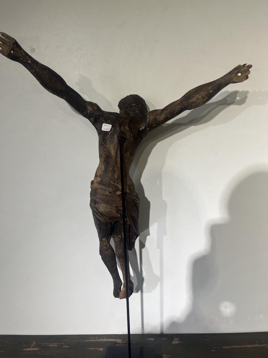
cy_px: 179
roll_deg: +0.3
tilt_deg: -12.4
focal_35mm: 26
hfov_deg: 53.1
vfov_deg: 67.3
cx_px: 134
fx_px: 268
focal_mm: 5.1
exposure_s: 1/100
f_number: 1.6
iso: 64
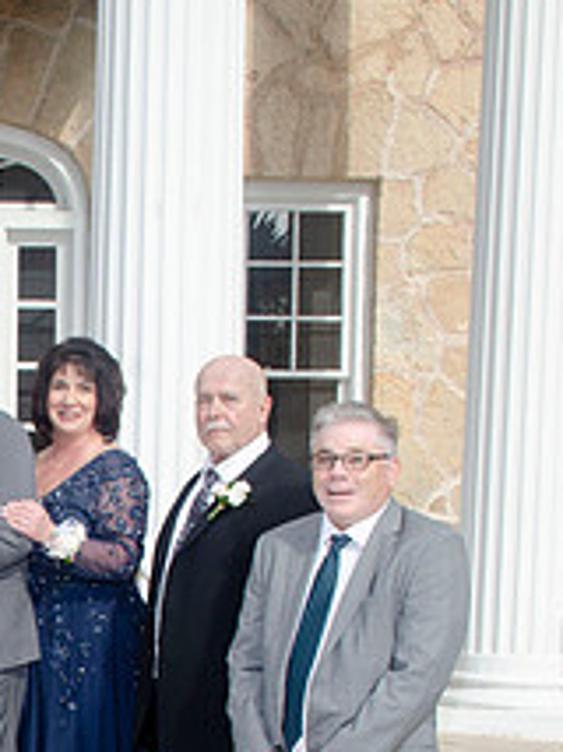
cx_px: -130
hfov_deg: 16.4
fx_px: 1869
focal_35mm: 86
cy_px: 654
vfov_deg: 22.3
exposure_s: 1/250
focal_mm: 22
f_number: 10
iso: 100
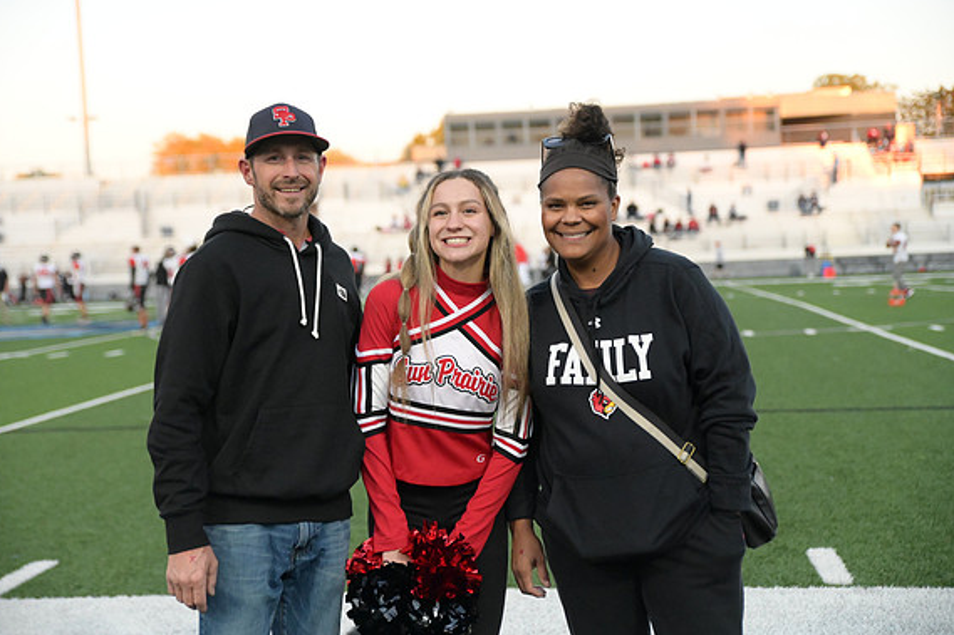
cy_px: 317
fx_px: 1404
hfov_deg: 37.5
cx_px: 474
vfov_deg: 25.5
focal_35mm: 53
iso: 10000
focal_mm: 52
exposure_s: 1/8000
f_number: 2.8
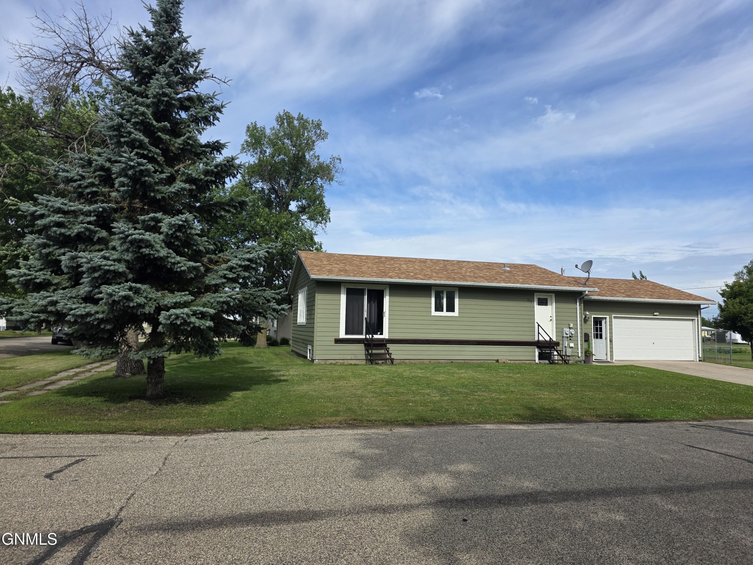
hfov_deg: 73.9
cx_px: 376
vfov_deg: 58.9
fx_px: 500
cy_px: 282
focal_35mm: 23
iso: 80
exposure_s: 1/5958
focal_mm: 6.3
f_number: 1.7
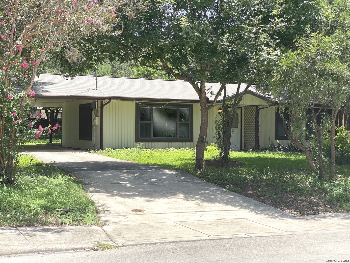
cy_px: 132
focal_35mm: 53
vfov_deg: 27.5
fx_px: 536
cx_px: 174
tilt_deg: +1.1
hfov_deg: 36.2
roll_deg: -0.3
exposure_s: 1/999
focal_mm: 6
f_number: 2
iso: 20
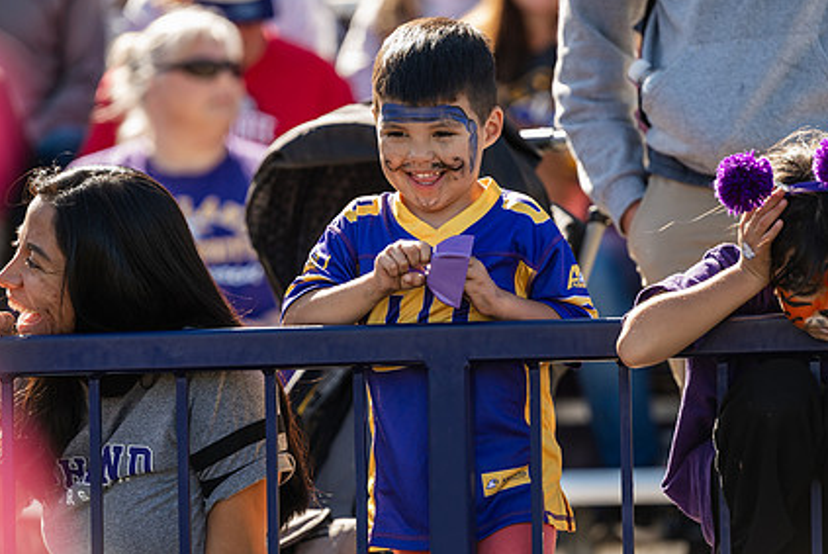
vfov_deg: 6.1
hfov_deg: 9.1
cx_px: 374
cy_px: 342
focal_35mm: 226
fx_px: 5203
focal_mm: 165
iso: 125
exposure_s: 1/500
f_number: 3.2
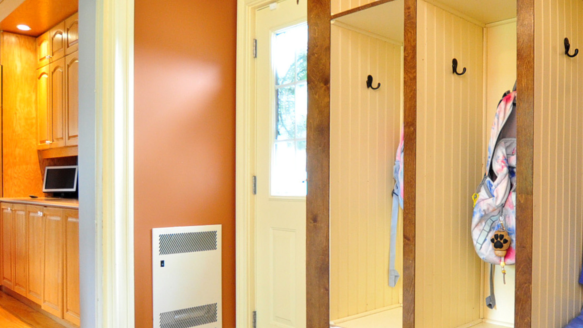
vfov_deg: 37.7
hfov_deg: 61.0
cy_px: 187
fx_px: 479
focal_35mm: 31
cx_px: 394
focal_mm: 10
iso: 800
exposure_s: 1/30
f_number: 3.5
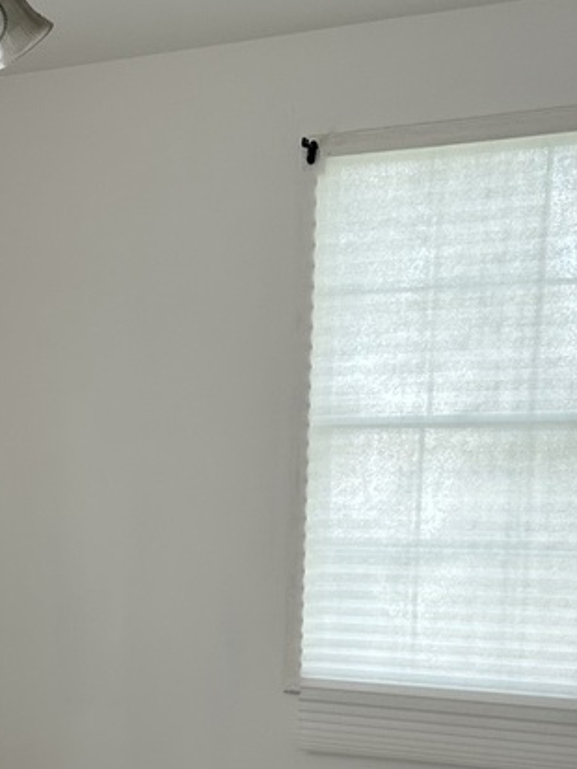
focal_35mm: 68
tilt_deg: -11.3
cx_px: 43
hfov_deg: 21.1
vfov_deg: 27.3
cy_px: 719
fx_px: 1511
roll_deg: +0.7
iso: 80
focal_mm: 5.7
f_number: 1.5
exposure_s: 1/121
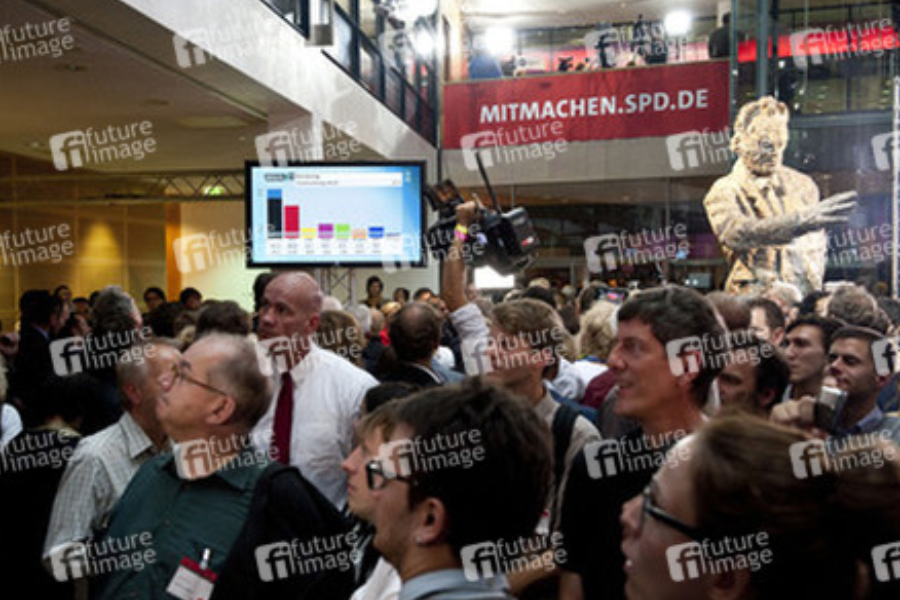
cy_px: 300
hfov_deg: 49.6
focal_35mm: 39
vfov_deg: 34.2
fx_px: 975
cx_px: 458
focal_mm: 38
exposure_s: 1/80
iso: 1250
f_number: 5.6
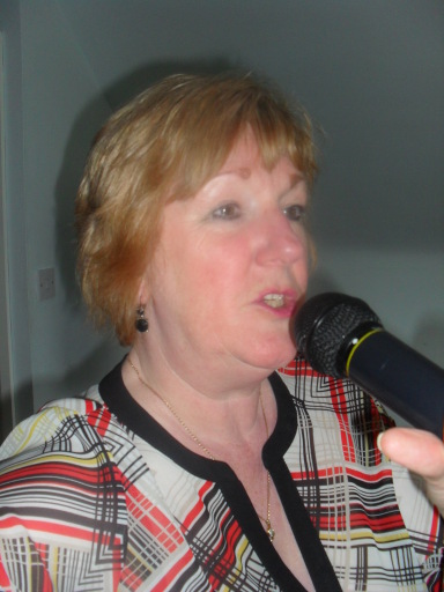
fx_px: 599
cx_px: 222
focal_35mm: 35
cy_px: 296
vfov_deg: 52.6
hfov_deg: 40.7
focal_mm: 6.3
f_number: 3.2
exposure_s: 1/45
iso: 200
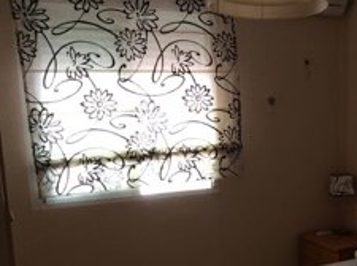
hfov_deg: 35.1
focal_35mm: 53
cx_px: 285
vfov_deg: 27.1
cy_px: 201
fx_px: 546
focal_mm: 3.3
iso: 40
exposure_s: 1/30
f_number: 2.4
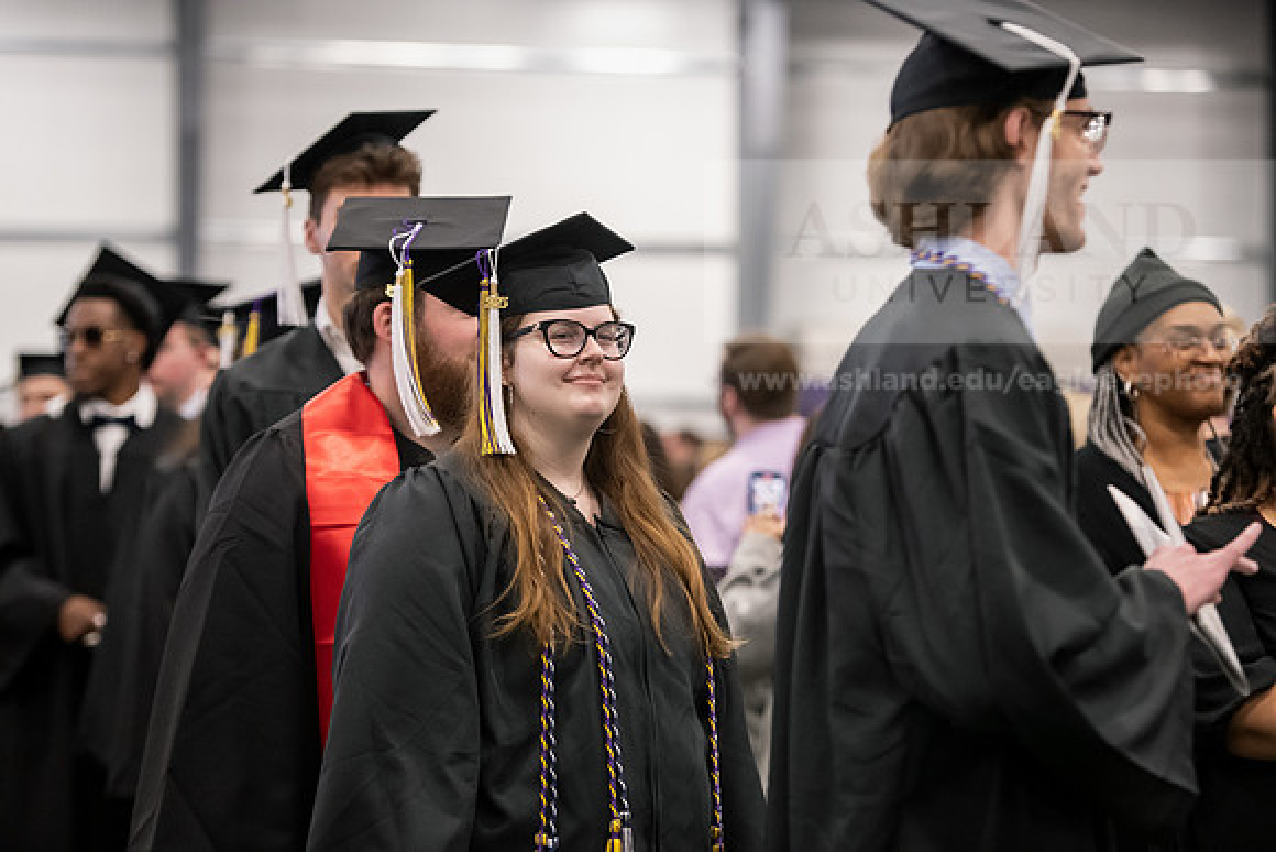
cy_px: 426
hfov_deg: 17.6
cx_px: 638
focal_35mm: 116
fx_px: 4112
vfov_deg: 11.8
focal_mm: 116
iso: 3200
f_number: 3.2
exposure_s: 1/200
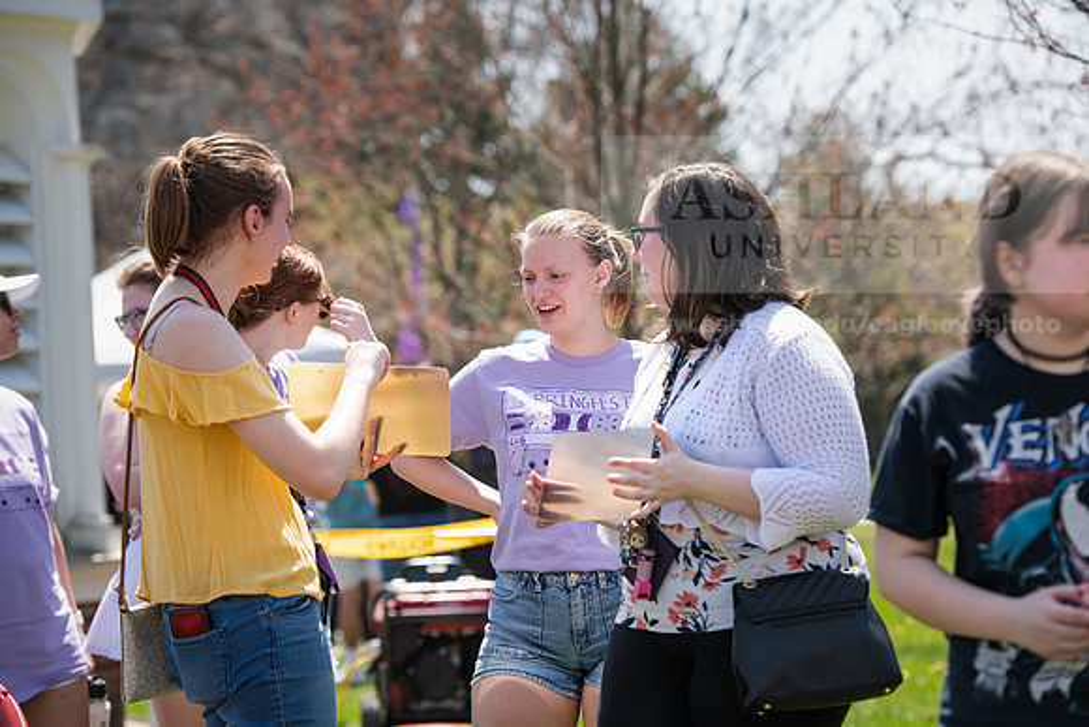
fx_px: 3691
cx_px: 544
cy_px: 364
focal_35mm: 122
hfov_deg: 16.8
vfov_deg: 11.2
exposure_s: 1/400
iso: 125
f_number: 4.5
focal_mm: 122
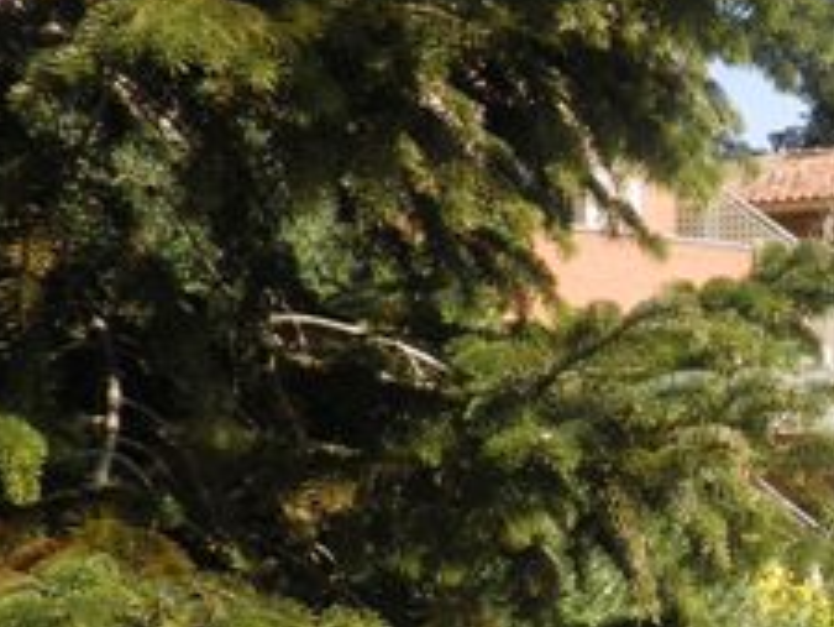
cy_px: 716
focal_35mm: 111
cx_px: 1153
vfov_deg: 13.1
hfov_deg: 16.5
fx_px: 2676
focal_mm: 7
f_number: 4
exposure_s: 1/400
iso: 64
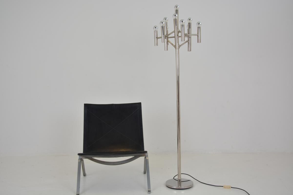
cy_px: 98
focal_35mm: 42
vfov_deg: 31.9
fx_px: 342
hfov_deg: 46.4
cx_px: 146
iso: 160
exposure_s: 1/30
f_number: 5.6
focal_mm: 28
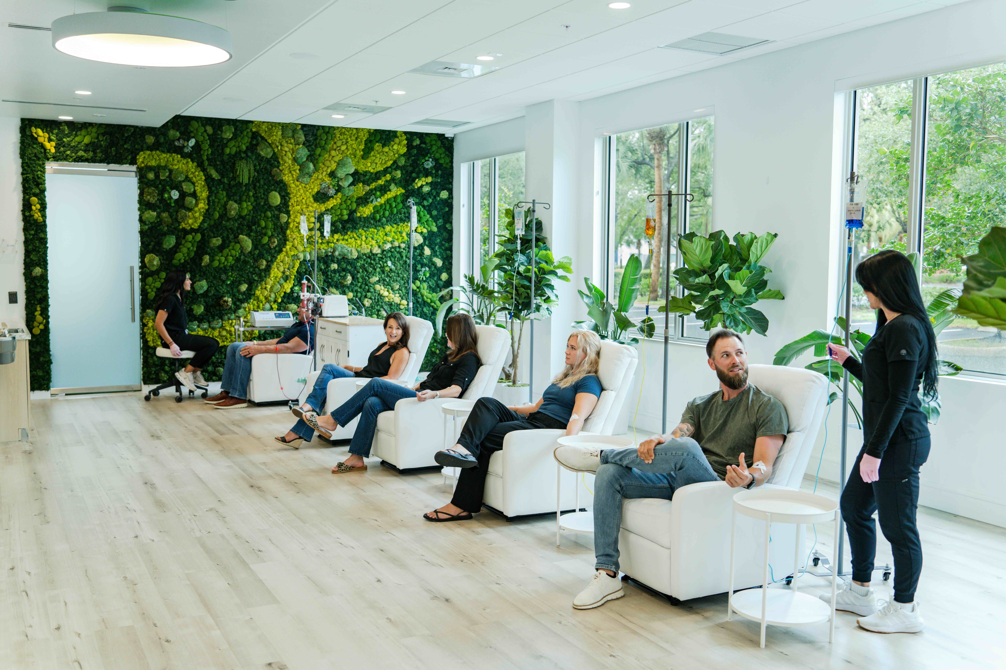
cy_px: 335
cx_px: 503
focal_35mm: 35
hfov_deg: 54.4
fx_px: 978
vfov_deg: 37.9
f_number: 2.8
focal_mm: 35
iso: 800
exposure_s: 1/320
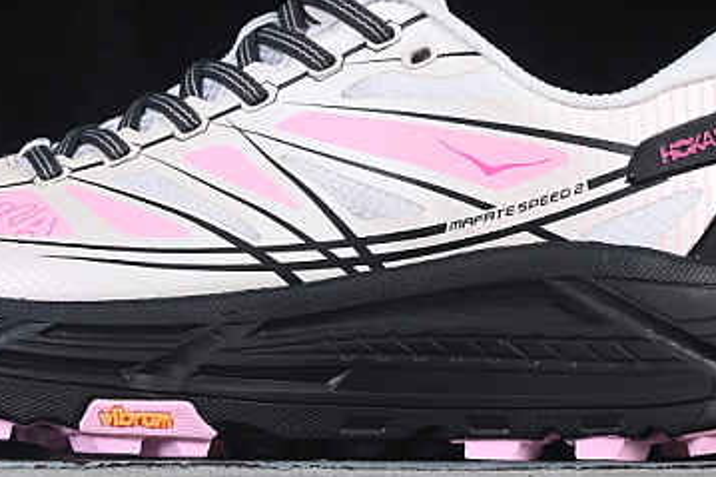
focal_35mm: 167
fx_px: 3320
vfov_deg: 8.2
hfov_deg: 12.3
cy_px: 127
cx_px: 305
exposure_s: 1/80
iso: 160
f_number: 8
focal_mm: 50
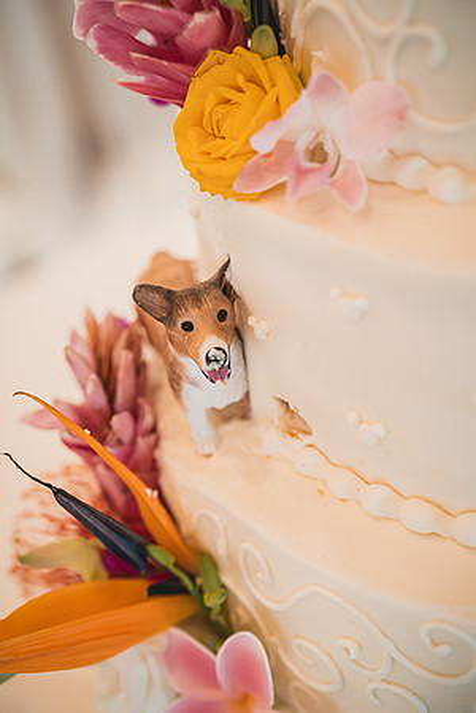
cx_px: 238
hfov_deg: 27.0
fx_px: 992
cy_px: 356
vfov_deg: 39.6
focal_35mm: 50
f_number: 2.5
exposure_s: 1/160
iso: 1250
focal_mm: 50
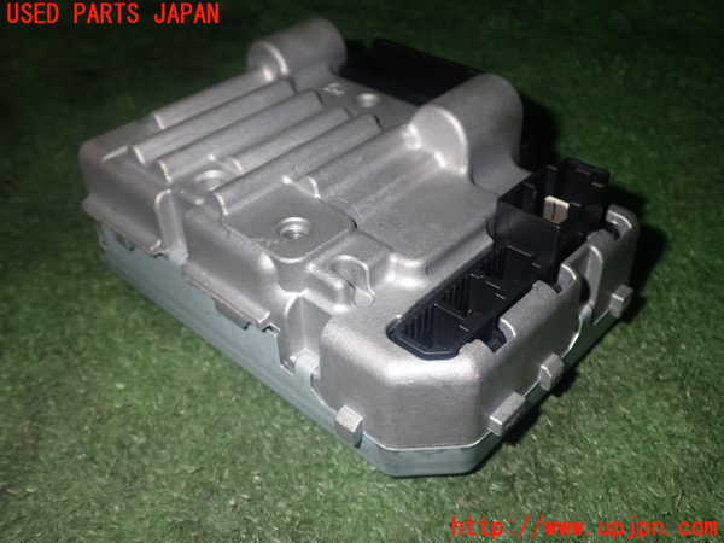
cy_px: 272
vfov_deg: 39.7
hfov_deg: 51.4
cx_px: 362
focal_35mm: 36
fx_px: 753
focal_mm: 6.37
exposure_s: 1/40
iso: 250
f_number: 7.1
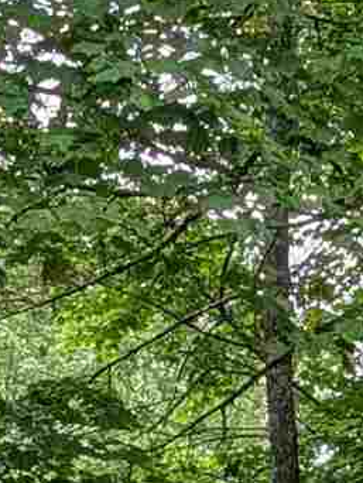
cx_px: 607
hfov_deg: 6.8
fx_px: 3002
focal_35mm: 215
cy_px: 1326
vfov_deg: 8.1
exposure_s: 1/298
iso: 24
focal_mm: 6.9
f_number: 1.68
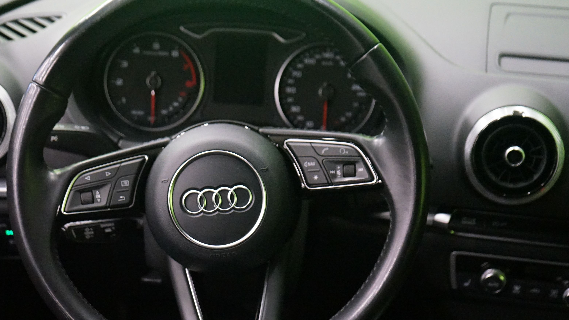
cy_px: 199
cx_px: 228
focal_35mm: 69
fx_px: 1041
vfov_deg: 17.5
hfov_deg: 30.5
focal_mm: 52
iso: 6400
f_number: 5
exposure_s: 1/20
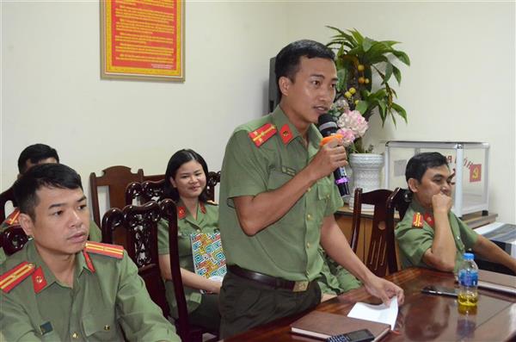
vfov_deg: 34.0
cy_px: 171
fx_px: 558
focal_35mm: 39
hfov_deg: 49.7
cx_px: 258
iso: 6400
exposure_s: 1/60
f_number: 8
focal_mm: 26
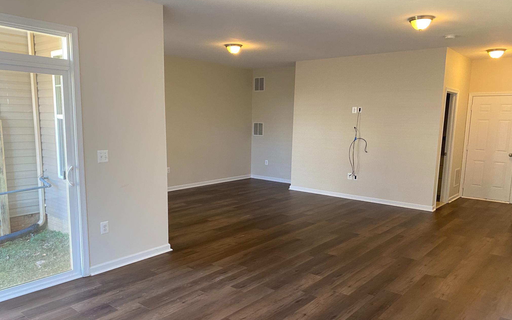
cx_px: 255
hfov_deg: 66.5
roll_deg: -1.2
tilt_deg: -10.4
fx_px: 391
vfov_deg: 44.5
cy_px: 180
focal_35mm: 28
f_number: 1.8
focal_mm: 4.25
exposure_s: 1/60
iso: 250
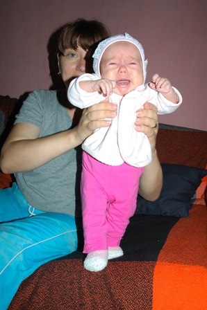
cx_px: 104
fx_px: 285
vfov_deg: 57.3
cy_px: 155
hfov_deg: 39.9
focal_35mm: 33
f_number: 11
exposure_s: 1/125
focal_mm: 22
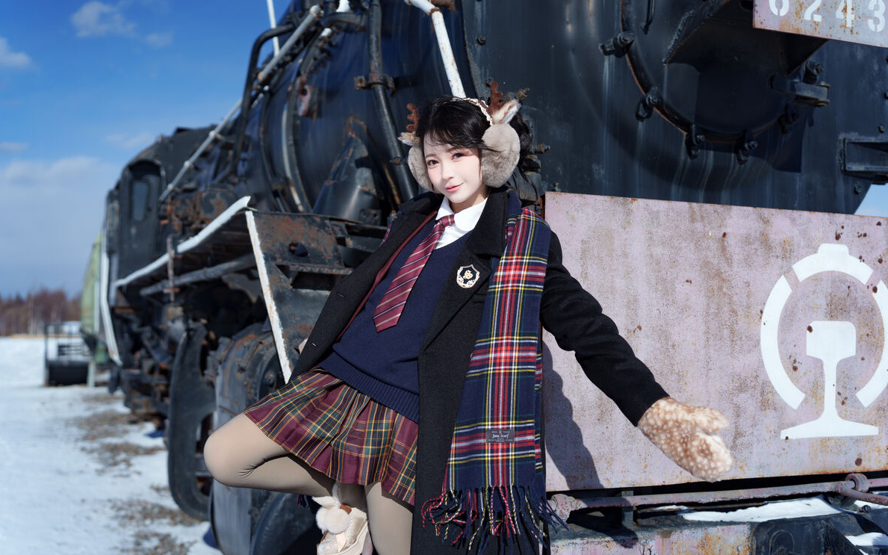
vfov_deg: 35.3
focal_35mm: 36
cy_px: 291
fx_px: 871
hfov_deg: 54.0
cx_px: 444
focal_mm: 35
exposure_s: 1/4000
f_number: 2.8
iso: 100
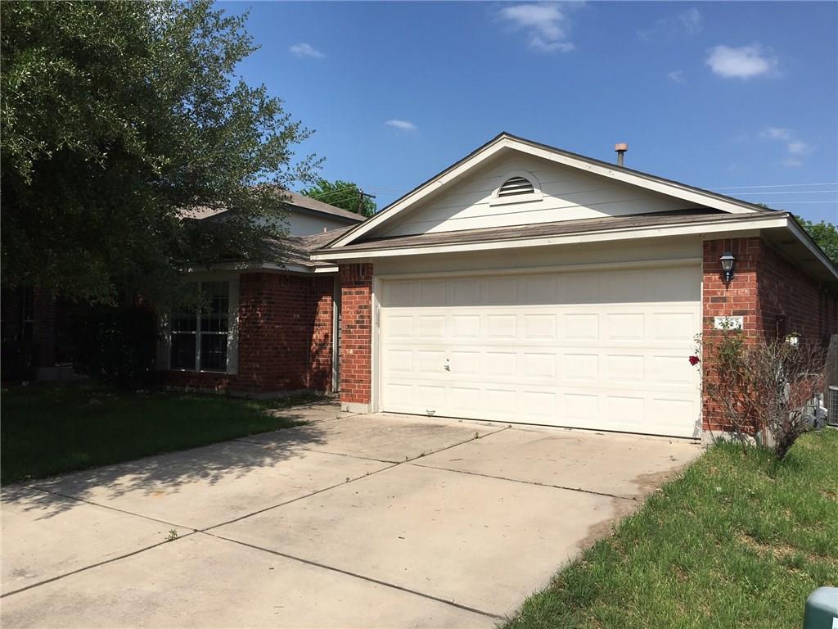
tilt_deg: +1.1
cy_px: 314
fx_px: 702
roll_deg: -1.0
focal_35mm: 29
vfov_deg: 48.2
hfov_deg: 61.7
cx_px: 419
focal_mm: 4.15
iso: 25
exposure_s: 1/3077
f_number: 2.2
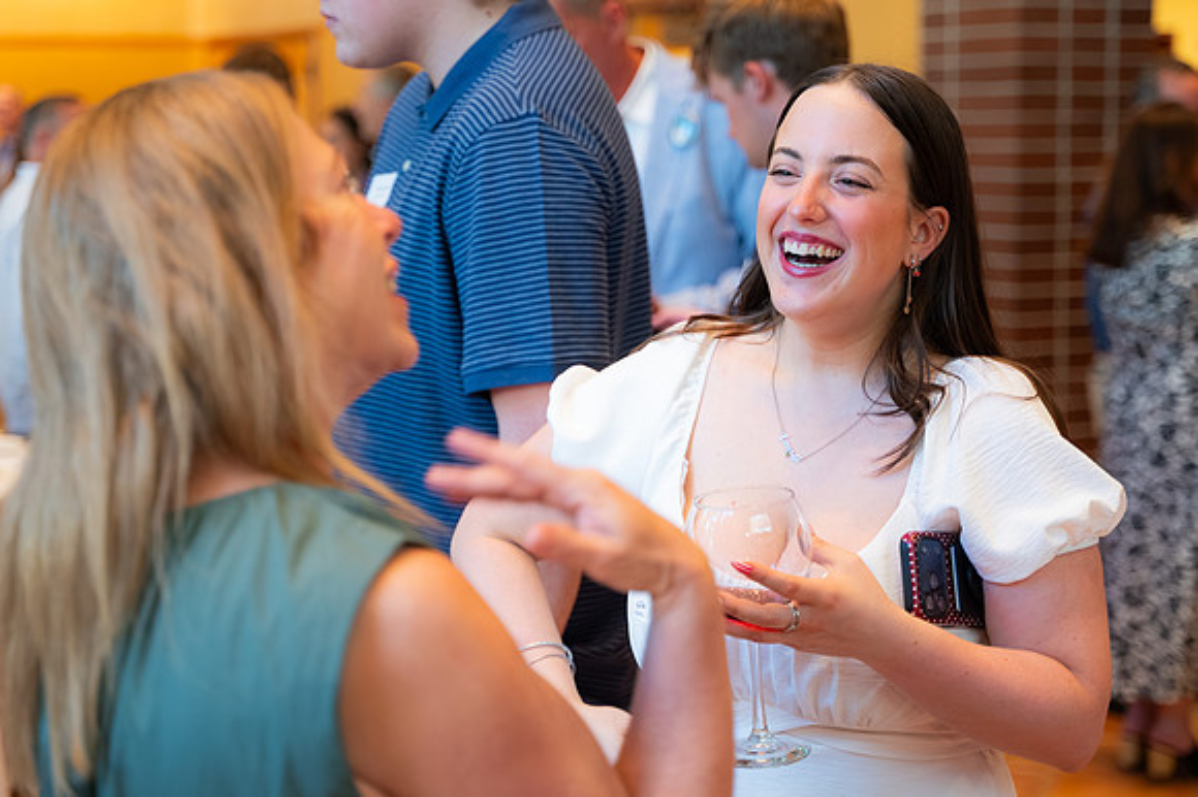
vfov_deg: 18.5
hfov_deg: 27.5
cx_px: 606
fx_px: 2445
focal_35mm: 74
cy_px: 373
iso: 2000
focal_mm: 63
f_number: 2.8
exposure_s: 1/125
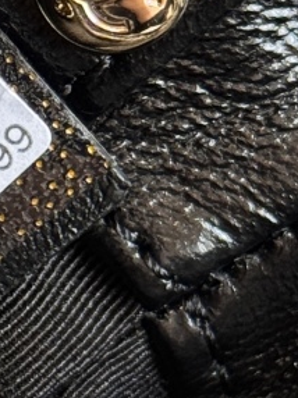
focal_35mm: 242
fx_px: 2782
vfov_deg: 8.2
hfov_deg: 6.1
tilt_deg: -46.6
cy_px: 50
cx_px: -54
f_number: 1.78
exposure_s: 1/59
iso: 125
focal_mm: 6.76
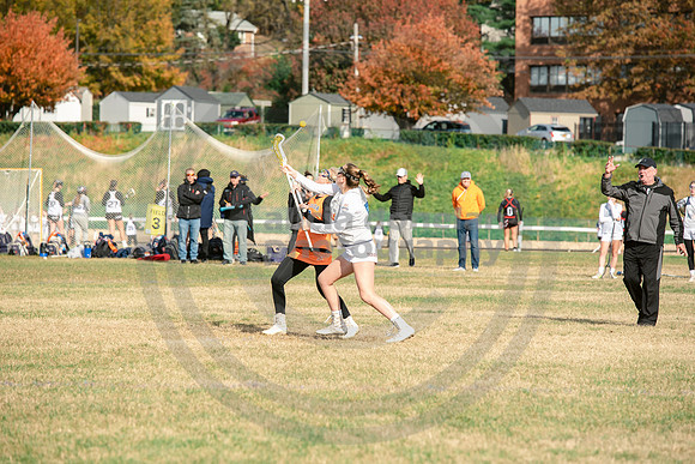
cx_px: 348
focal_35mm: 200
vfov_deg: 6.9
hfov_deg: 10.3
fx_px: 3862
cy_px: 232
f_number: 5.6
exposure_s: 1/2000
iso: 250
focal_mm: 200
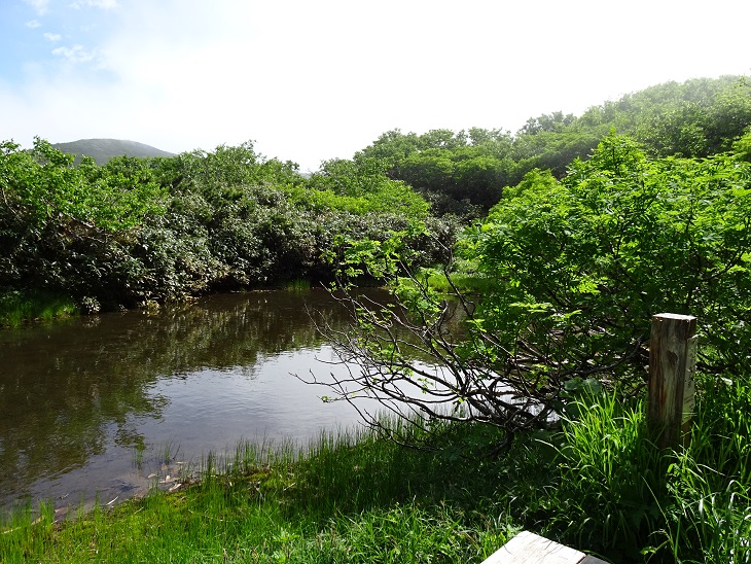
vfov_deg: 56.8
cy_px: 282
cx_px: 376
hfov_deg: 71.6
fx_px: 521
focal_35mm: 24
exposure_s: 1/640
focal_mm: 4.1
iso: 80
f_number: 3.5
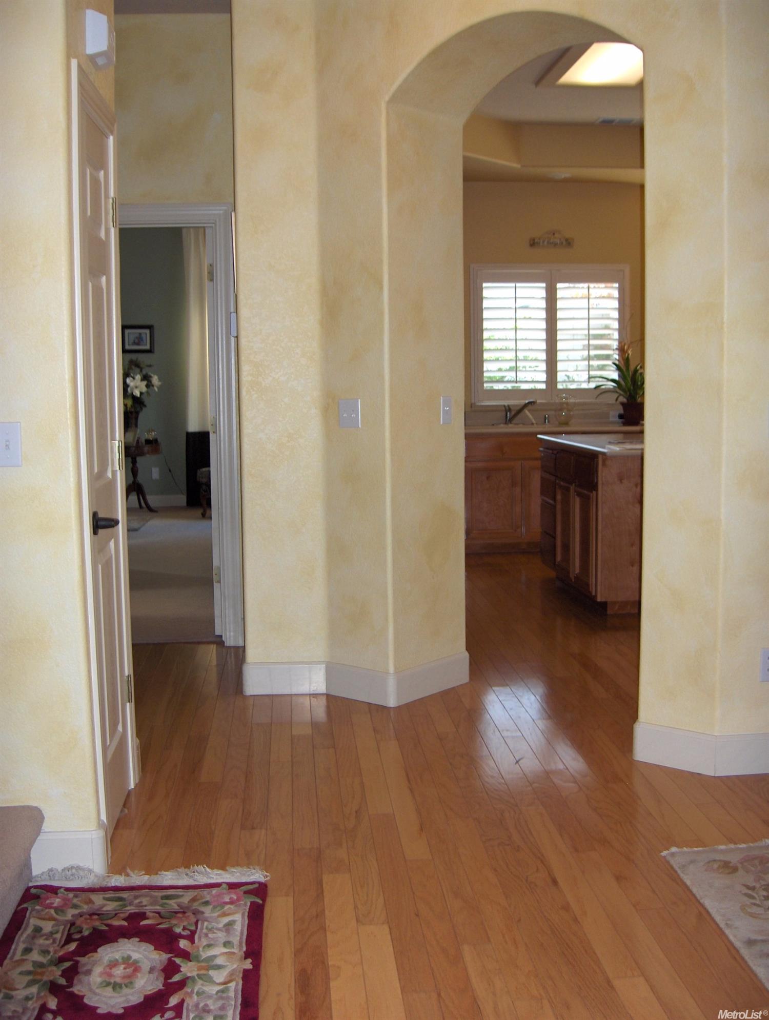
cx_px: 384
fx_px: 1151
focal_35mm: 39
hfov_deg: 36.9
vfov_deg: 47.8
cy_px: 510
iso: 187
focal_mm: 8
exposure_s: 1/60
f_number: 2.8
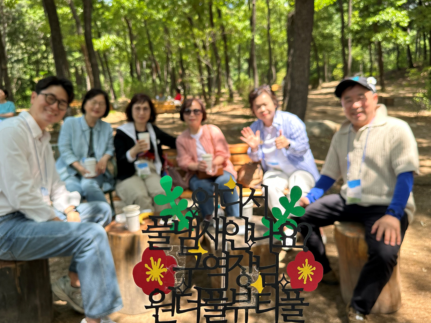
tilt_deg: -7.8
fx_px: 349
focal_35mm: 28
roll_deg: +2.8
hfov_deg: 63.4
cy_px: 157
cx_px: 221
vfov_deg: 49.8
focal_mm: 6.86
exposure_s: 1/454
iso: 80
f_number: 1.78
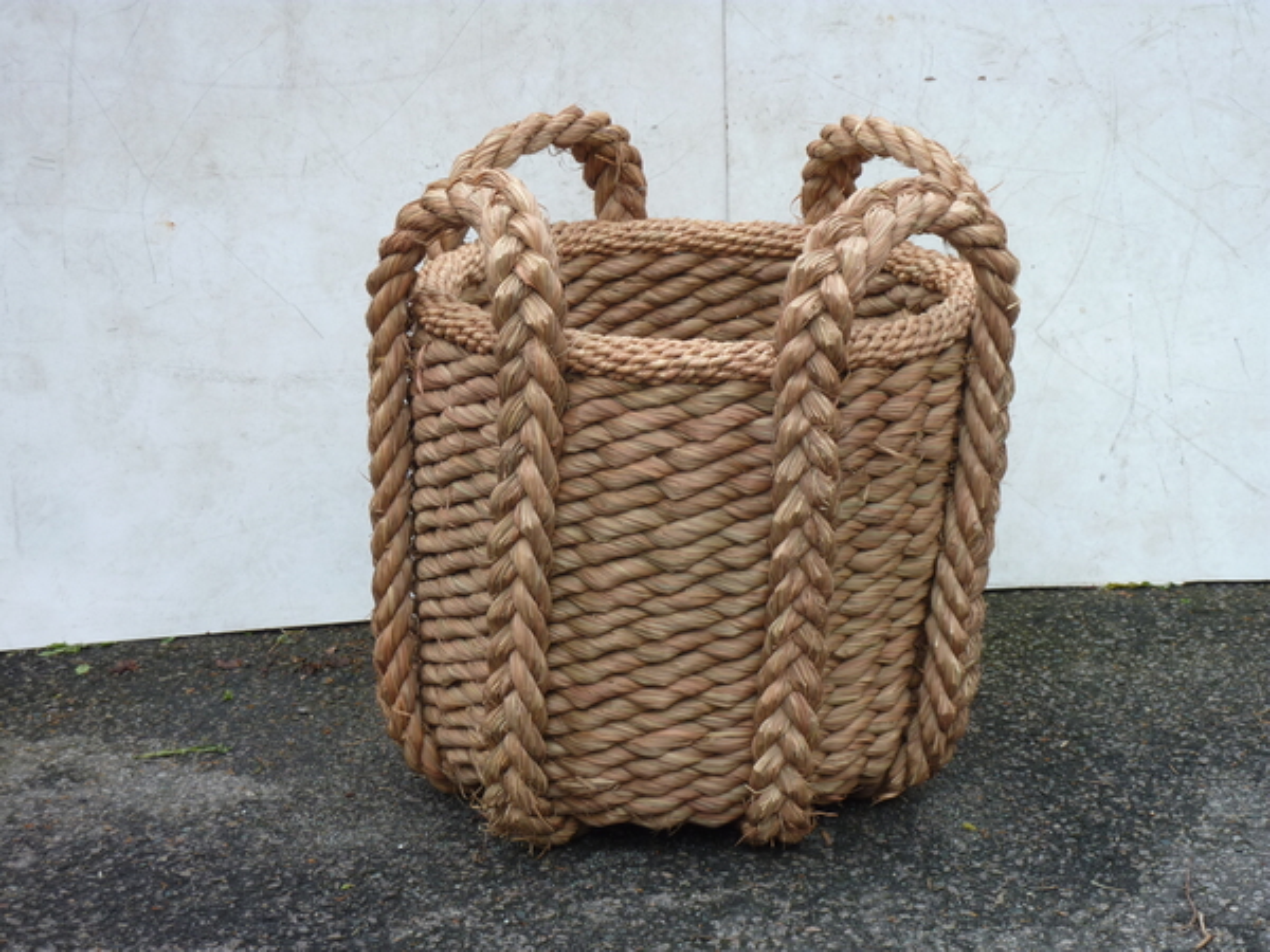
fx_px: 2642
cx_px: 635
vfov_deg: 20.4
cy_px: 476
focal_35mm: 72
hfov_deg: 27.0
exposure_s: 1/100
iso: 80
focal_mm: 11.9
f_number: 4.1
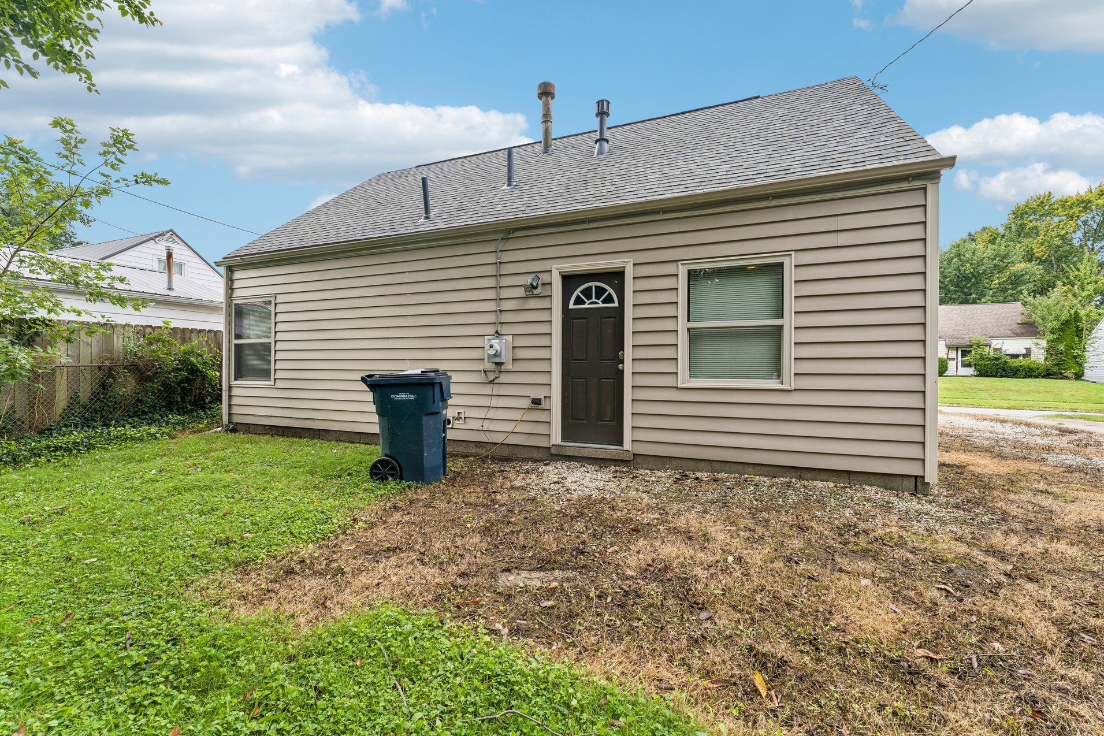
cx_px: 547
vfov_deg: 77.3
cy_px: 359
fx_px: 460
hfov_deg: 100.4
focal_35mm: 15
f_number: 8
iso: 200
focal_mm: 14
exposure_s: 1/125
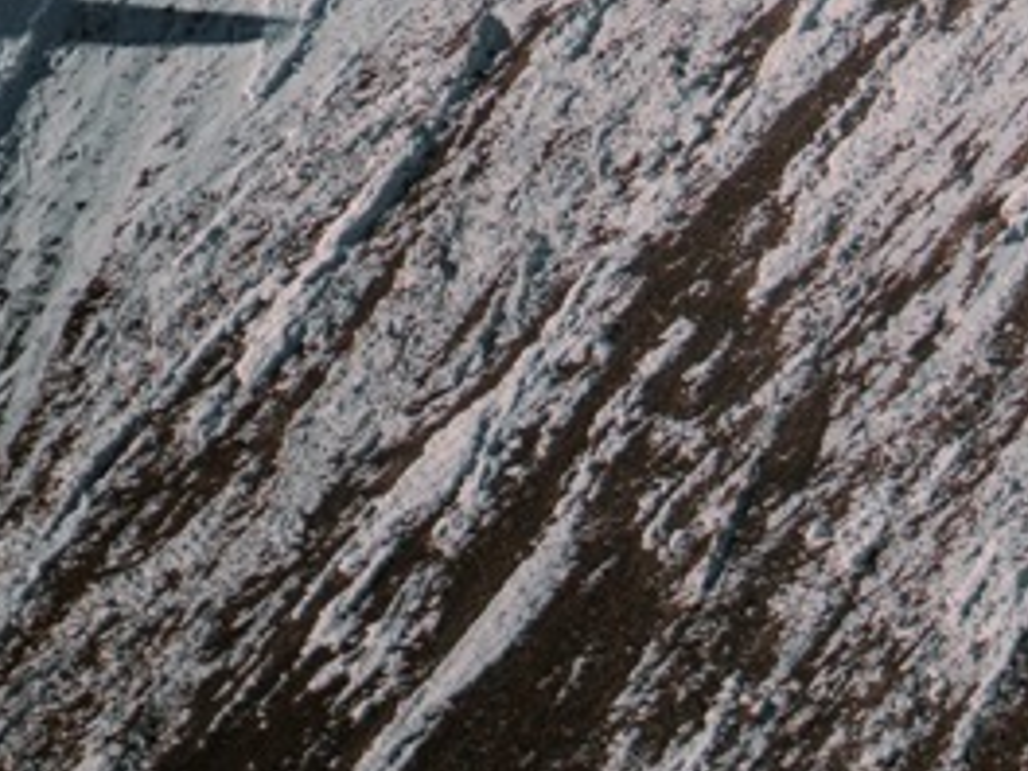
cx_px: 1526
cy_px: -1643
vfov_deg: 3.6
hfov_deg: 5.0
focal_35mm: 396
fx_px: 11760
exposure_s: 1/8000
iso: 100
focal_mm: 85
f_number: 1.8
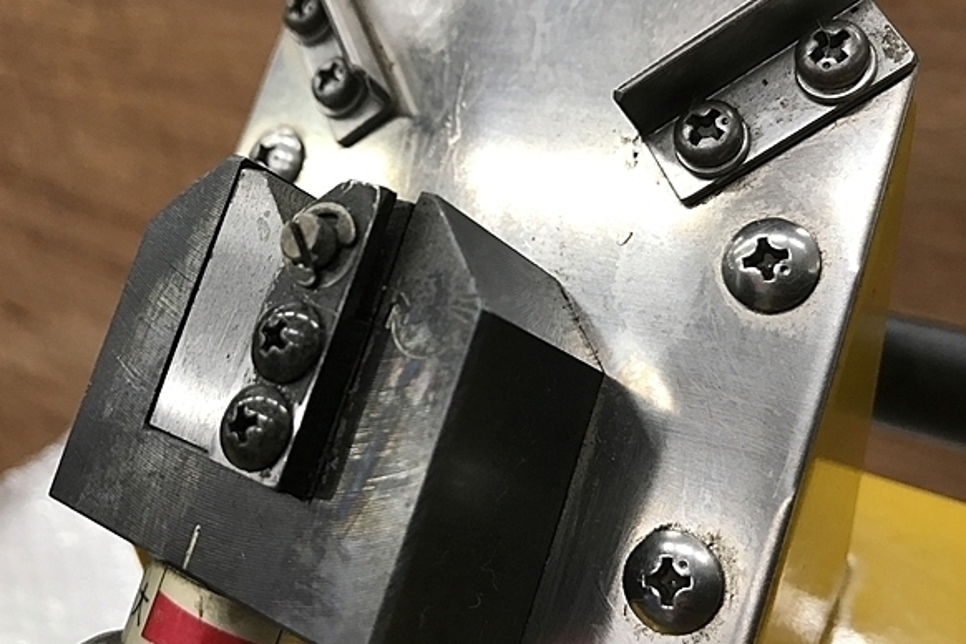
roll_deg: +7.4
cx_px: 461
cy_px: 289
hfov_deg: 58.7
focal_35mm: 32
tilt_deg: -30.9
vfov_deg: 41.1
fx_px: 859
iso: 40
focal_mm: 3.99
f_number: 1.8
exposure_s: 1/30
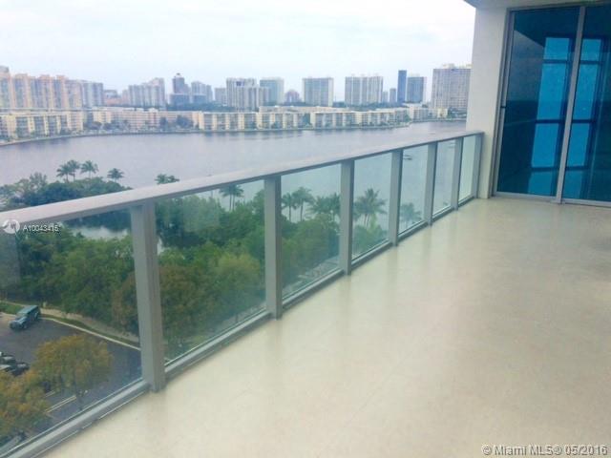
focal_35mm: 29
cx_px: 306
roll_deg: +0.5
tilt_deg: -15.2
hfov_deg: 61.7
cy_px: 229
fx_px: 512
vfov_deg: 48.2
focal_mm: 4.15
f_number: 2.2
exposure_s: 1/2283
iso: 32
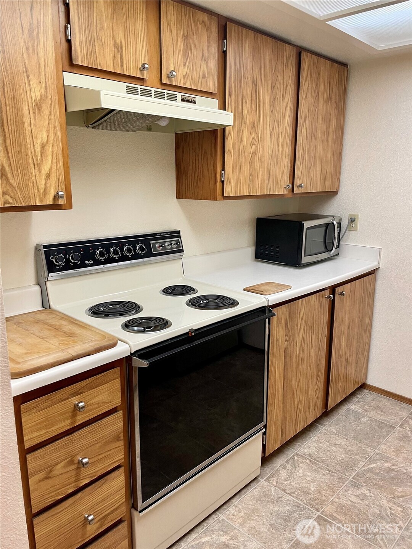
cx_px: 206
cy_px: 274
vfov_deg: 67.3
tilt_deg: -11.6
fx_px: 413
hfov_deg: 53.1
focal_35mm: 26
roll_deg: -0.1
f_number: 1.6
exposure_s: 1/60
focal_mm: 4.2
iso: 100
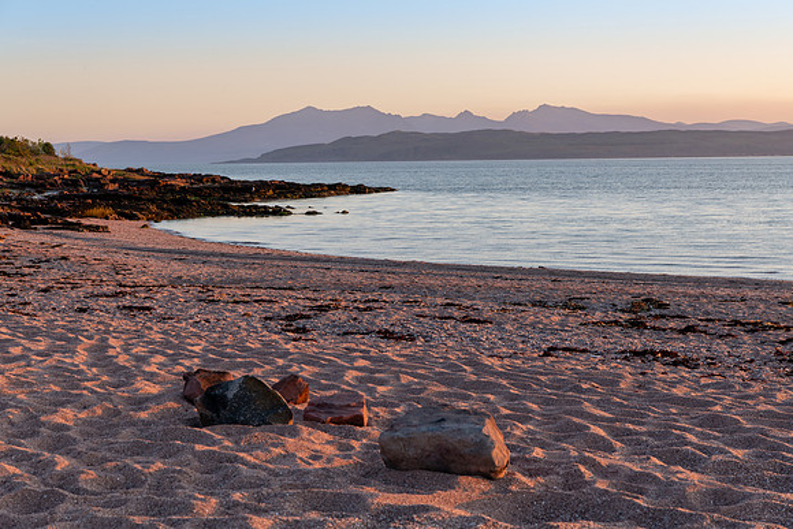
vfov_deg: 19.4
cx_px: 396
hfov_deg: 28.7
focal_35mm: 70
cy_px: 264
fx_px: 1550
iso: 64
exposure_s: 1/4
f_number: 14
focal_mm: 70
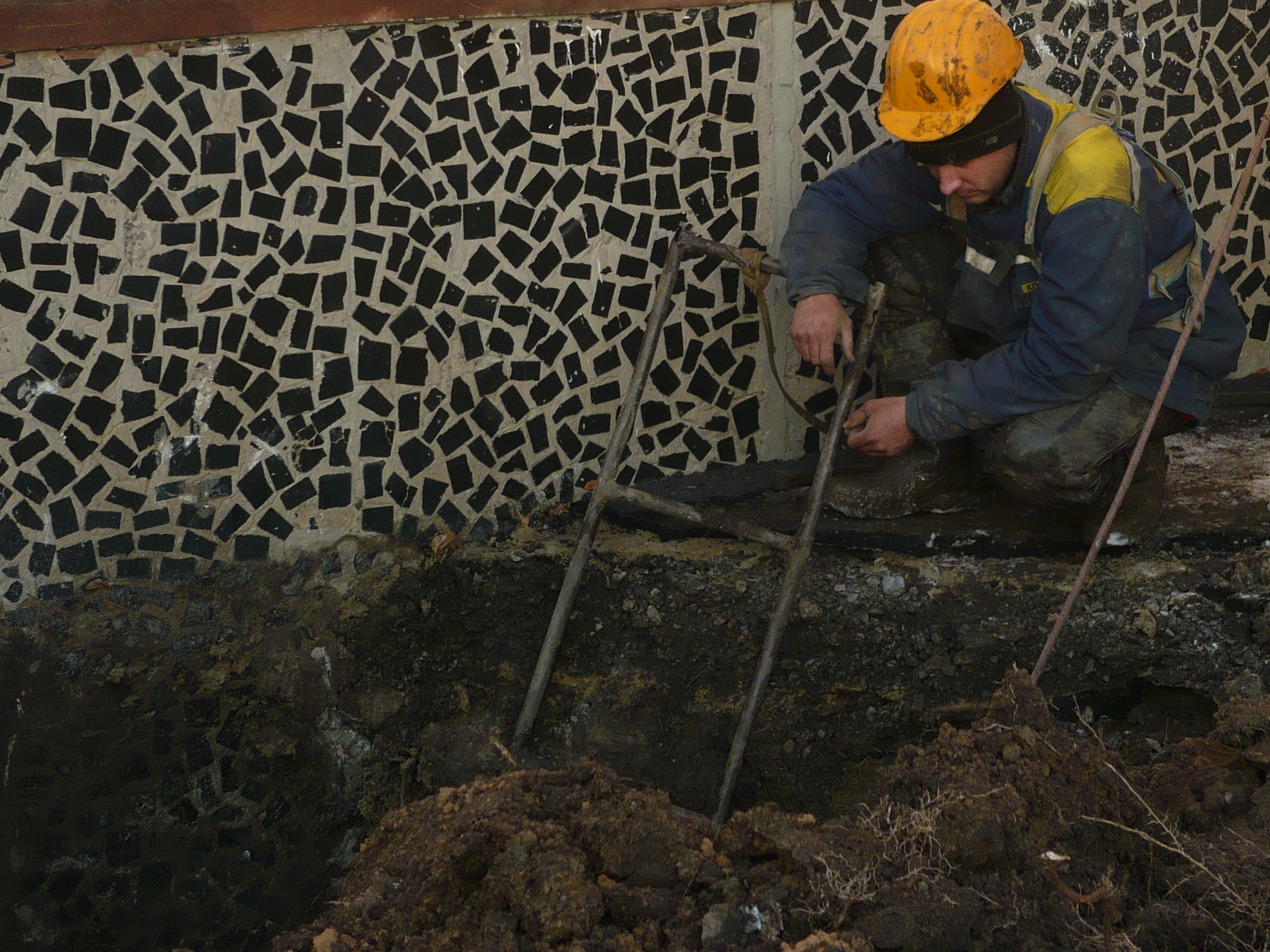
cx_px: 834
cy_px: 228
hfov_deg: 21.5
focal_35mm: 91
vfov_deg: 16.2
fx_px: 3339
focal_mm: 9.1
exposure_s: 1/80
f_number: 3.4
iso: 100
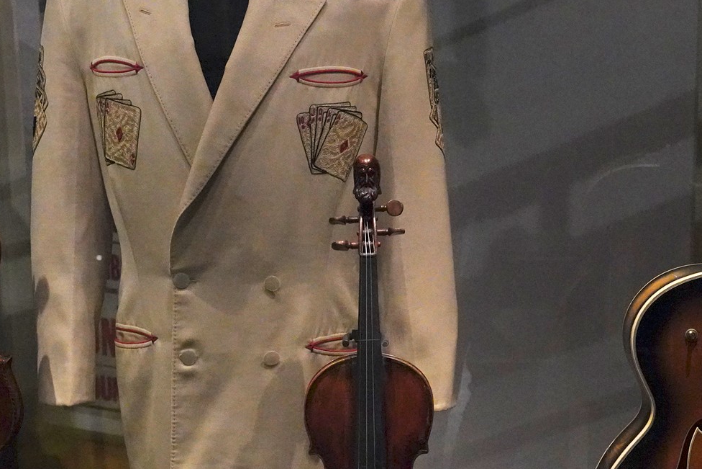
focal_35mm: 82
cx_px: 542
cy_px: 248
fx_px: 1599
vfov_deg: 16.7
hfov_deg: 24.4
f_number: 5.6
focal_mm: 40
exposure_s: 1/100
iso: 10000
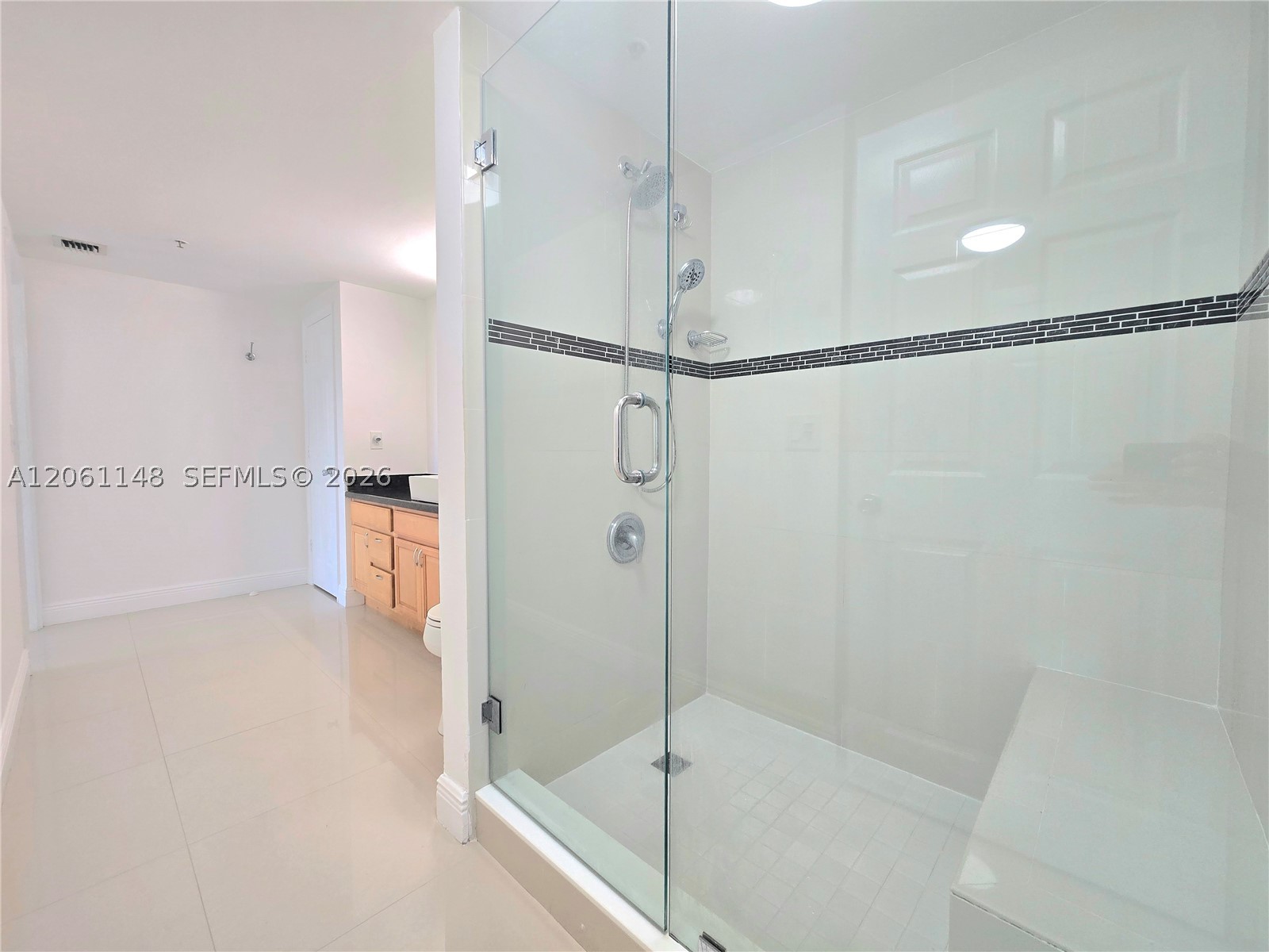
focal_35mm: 13
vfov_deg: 89.9
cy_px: 476
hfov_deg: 106.2
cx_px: 634
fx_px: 477
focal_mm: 2.2
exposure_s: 1/60.2
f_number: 2.2
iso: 125
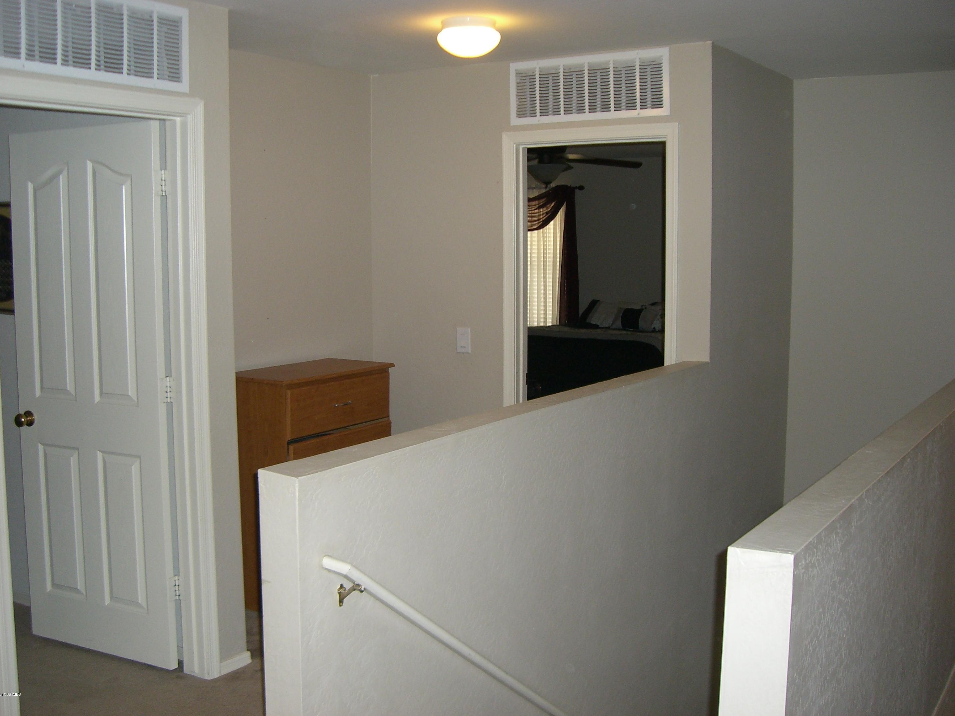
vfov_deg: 36.8
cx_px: 482
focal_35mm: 39
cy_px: 350
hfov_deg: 47.9
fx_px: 1076
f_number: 2.7
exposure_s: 1/60
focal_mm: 6.2
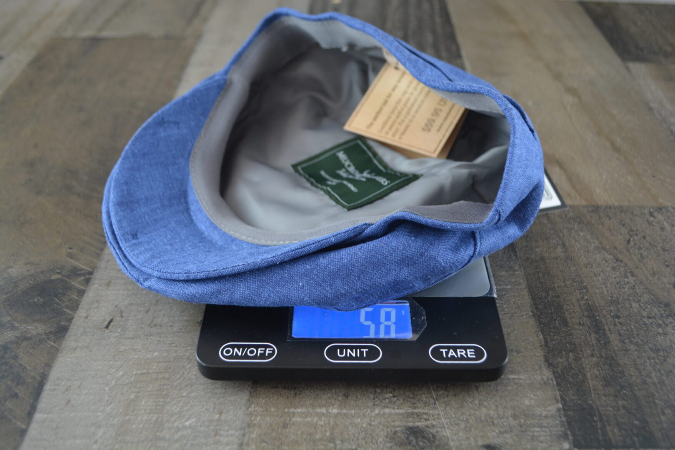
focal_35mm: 36
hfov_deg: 53.1
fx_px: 675
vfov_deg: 36.9
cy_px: 225
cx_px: 338
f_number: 4
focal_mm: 24
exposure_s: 1/60
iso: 450
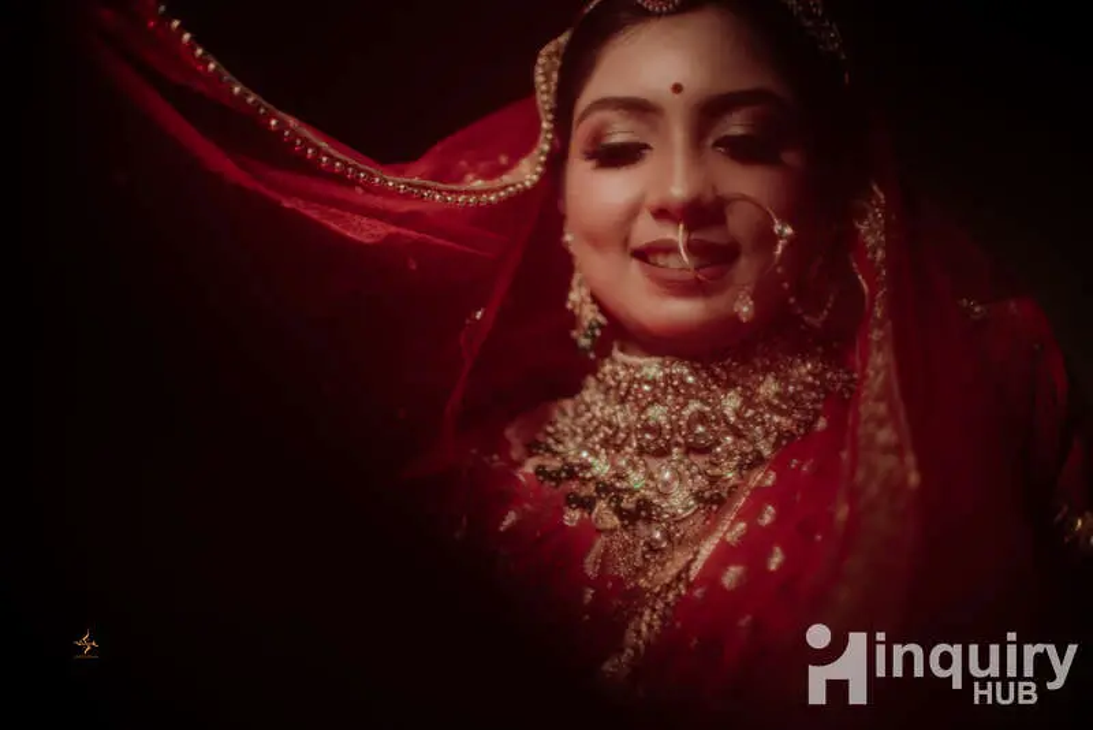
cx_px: 546
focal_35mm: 35
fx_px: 1063
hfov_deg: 54.4
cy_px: 365
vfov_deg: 37.9
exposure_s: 1/160
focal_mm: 35
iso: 400
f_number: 1.8
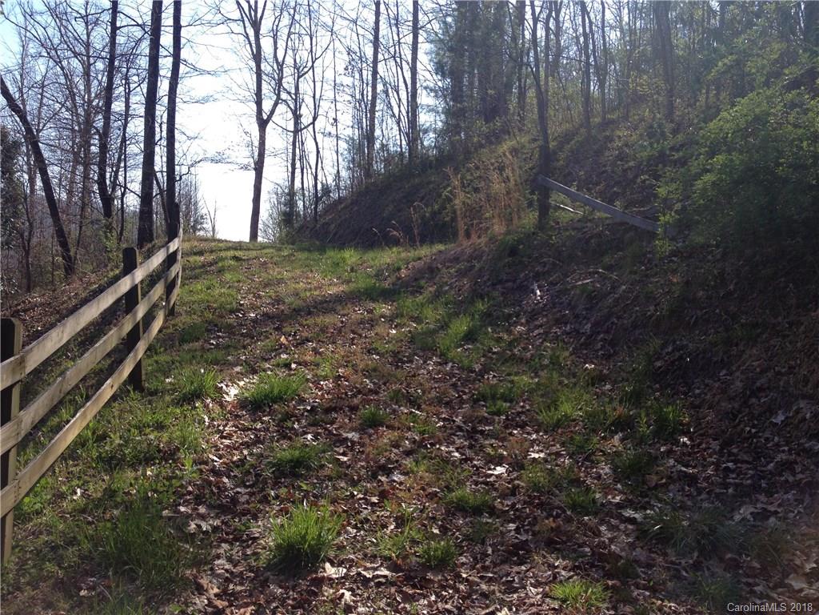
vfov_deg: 40.7
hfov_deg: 52.6
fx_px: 828
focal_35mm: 35
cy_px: 308
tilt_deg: +0.0
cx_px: 410
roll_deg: -4.5
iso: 50
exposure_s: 1/767
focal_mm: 4.28
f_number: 2.4
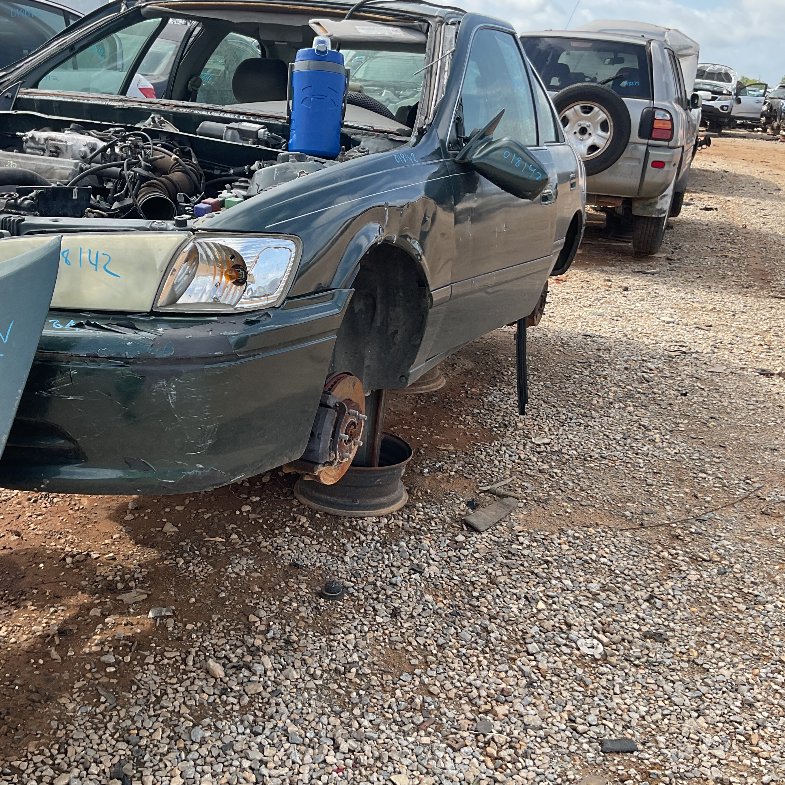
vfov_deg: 43.8
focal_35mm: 38
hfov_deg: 43.6
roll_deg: -4.9
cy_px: 375
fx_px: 975
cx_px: 312
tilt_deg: -19.4
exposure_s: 1/491
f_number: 1.8
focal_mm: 3
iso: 16
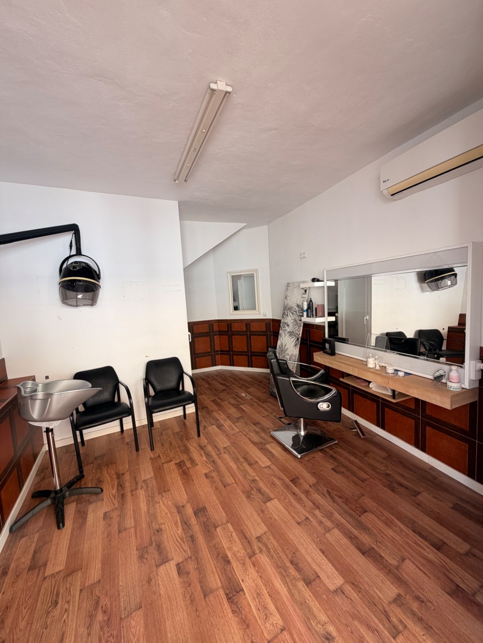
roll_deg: +2.8
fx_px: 260
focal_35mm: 14
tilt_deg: -4.9
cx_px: 242
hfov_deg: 85.7
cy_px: 322
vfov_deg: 102.1
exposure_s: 1/121
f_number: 2.2
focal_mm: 2.22
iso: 100
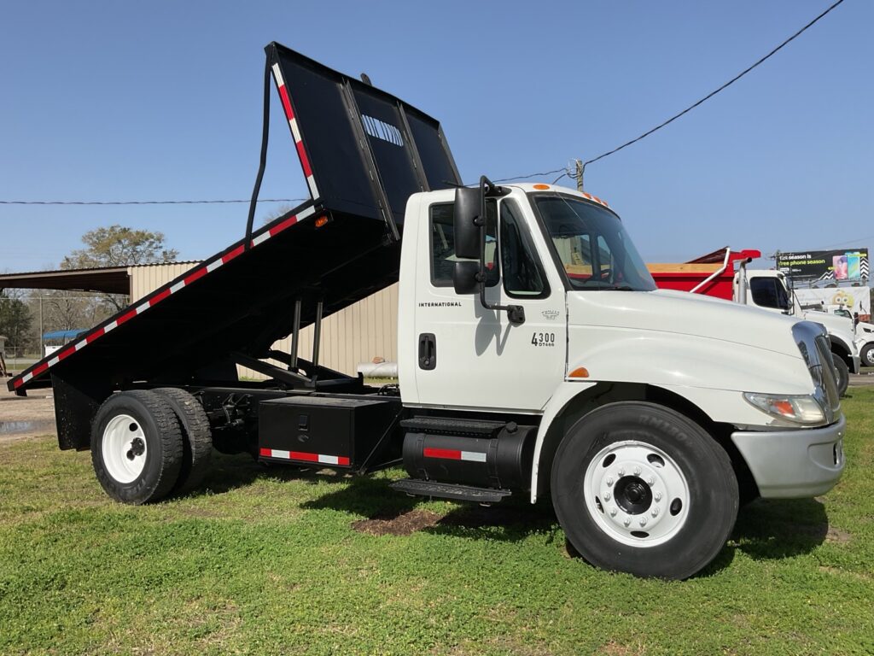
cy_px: 328
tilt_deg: -0.1
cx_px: 437
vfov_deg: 48.2
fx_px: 732
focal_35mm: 29
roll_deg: -0.1
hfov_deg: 61.7
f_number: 1.8
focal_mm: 3
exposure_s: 1/2801
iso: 16
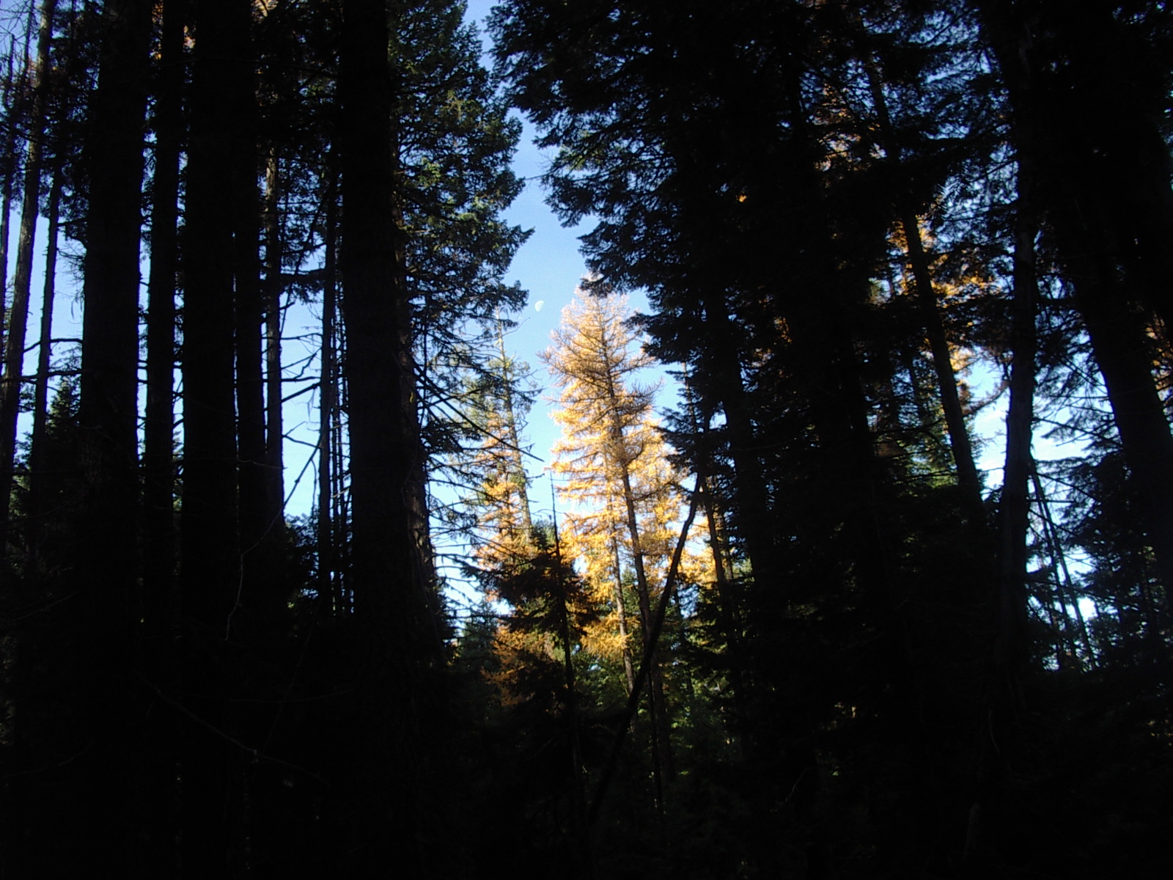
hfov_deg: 49.0
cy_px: 440
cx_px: 586
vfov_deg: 37.7
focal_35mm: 38
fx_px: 1288
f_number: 4.8
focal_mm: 5.8
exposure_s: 1/100
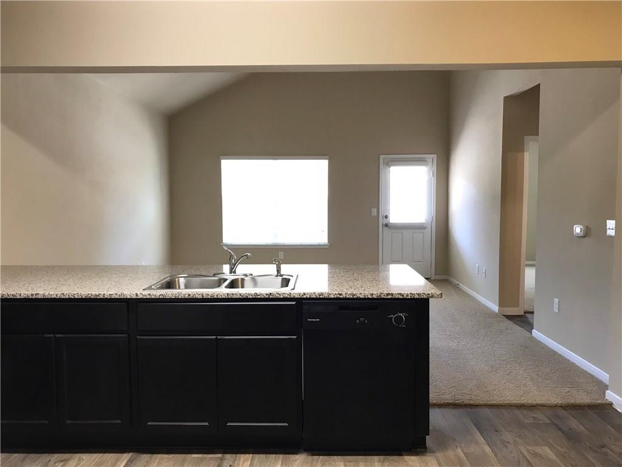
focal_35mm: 28
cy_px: 234
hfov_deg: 63.4
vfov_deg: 49.7
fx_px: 503
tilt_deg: -2.5
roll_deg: +0.1
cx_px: 311
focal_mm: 3.99
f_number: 1.8
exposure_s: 1/17
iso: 40
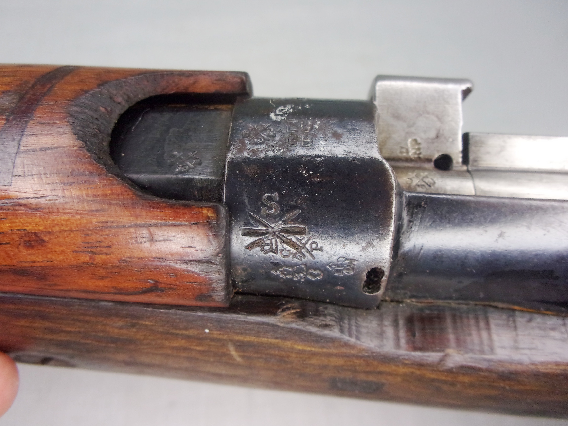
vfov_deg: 49.7
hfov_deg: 63.4
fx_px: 459
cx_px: 284
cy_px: 213
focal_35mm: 28
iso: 218
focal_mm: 5.1
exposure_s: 1/125
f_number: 3.9
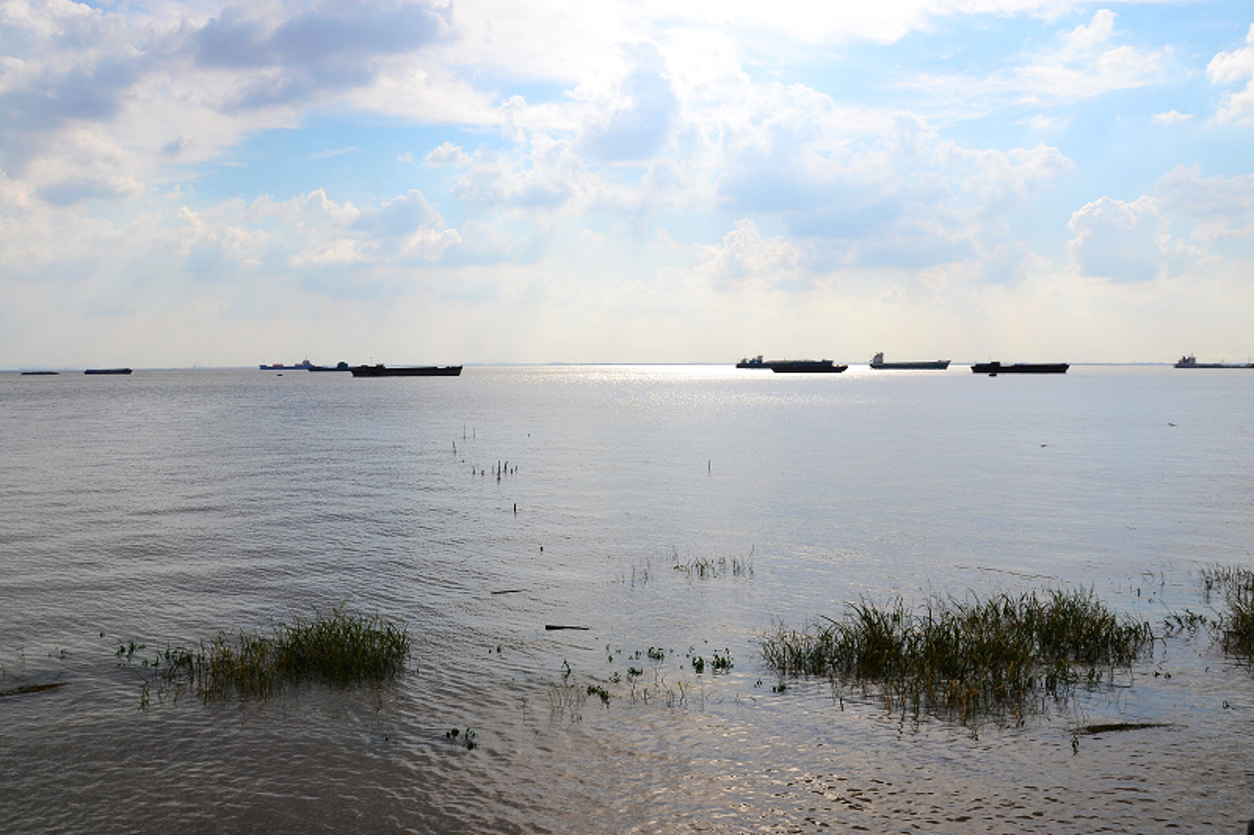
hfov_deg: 67.4
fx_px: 940
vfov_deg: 47.9
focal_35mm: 27
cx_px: 627
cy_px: 418
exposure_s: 1/640
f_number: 7.1
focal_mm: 18
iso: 100
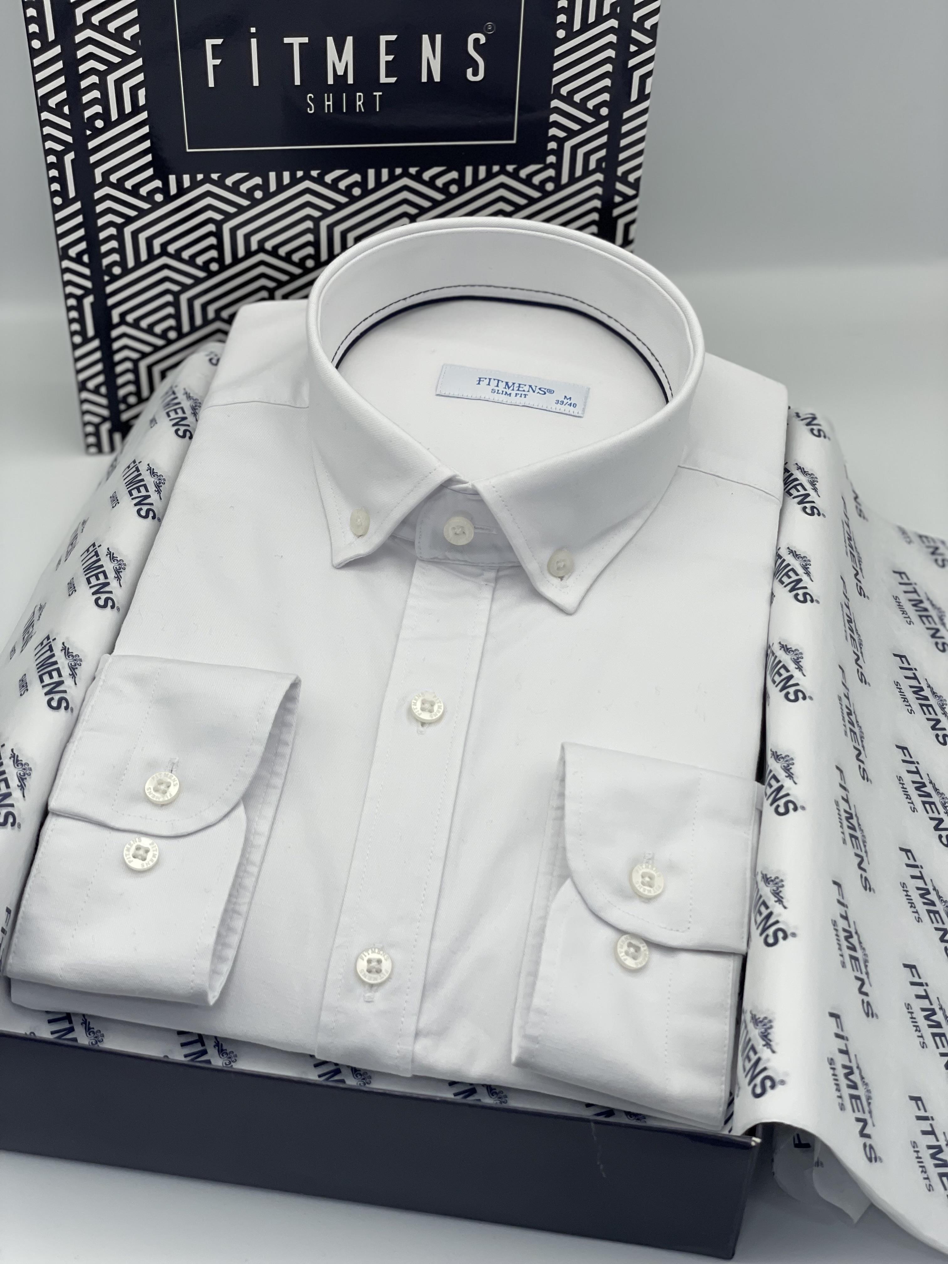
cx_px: 474
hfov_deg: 28.0
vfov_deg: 36.8
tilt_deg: -41.3
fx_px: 1899
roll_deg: -2.0
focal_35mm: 52
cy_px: 632
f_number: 2
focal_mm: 6
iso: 32
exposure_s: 1/375
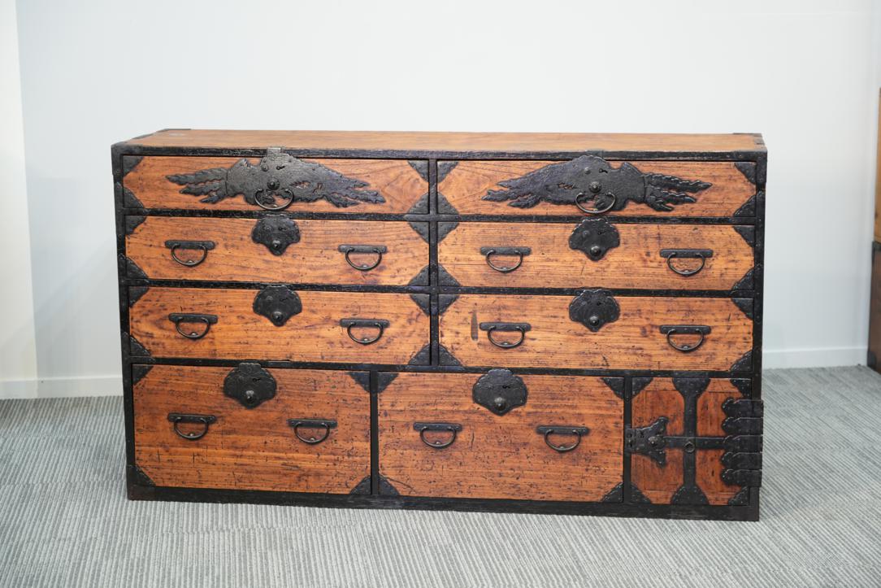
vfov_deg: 19.7
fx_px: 1689
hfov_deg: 29.2
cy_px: 294
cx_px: 440
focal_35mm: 69
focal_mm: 69
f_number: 4
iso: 1600
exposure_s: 1/80
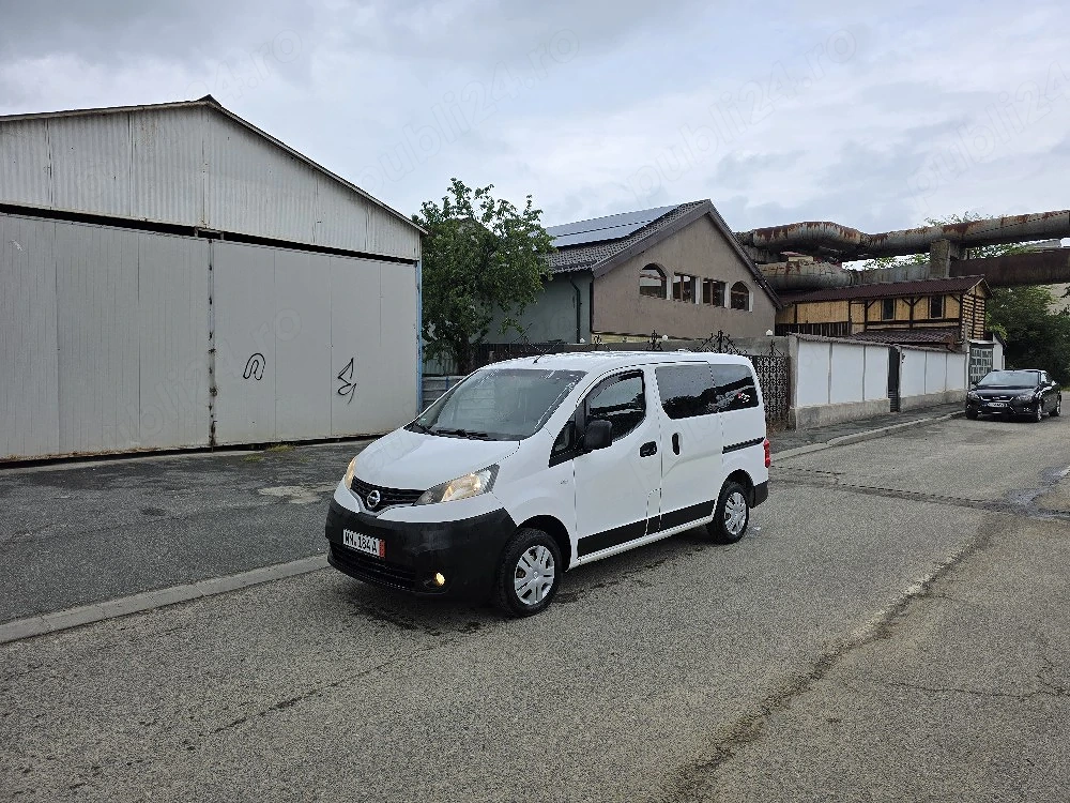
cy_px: 402
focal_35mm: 23
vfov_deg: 58.9
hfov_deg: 73.9
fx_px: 711
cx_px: 535
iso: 80
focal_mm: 6.3
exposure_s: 1/5000
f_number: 1.7
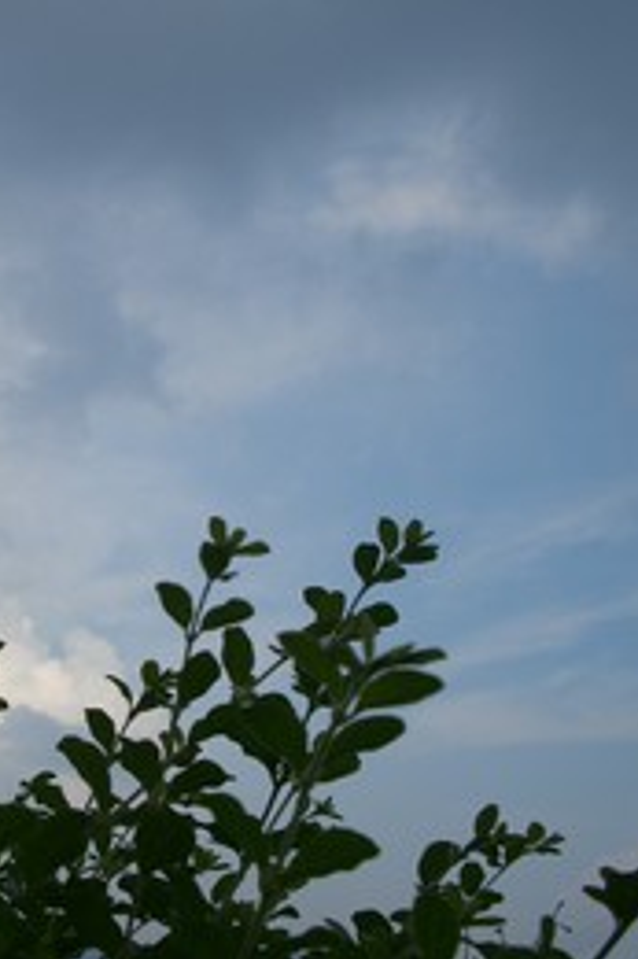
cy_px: 481
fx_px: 1304
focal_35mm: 49
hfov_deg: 26.4
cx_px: 44
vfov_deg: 40.4
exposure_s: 1/800
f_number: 4.3
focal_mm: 5.8
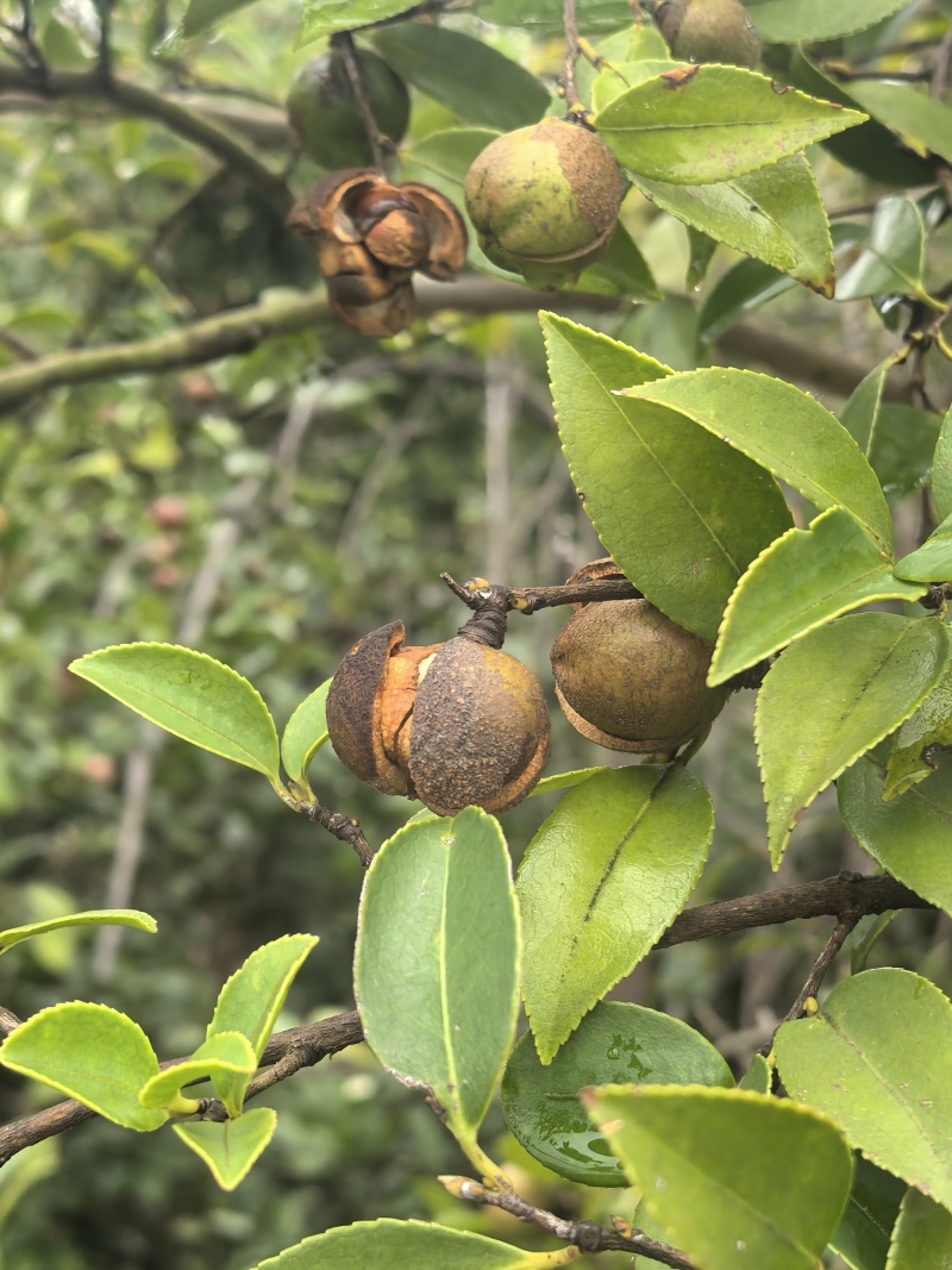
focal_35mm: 59
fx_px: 2164
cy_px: 635
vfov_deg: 32.7
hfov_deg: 24.8
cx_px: 476
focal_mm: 6.98
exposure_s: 1/333
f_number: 2
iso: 250
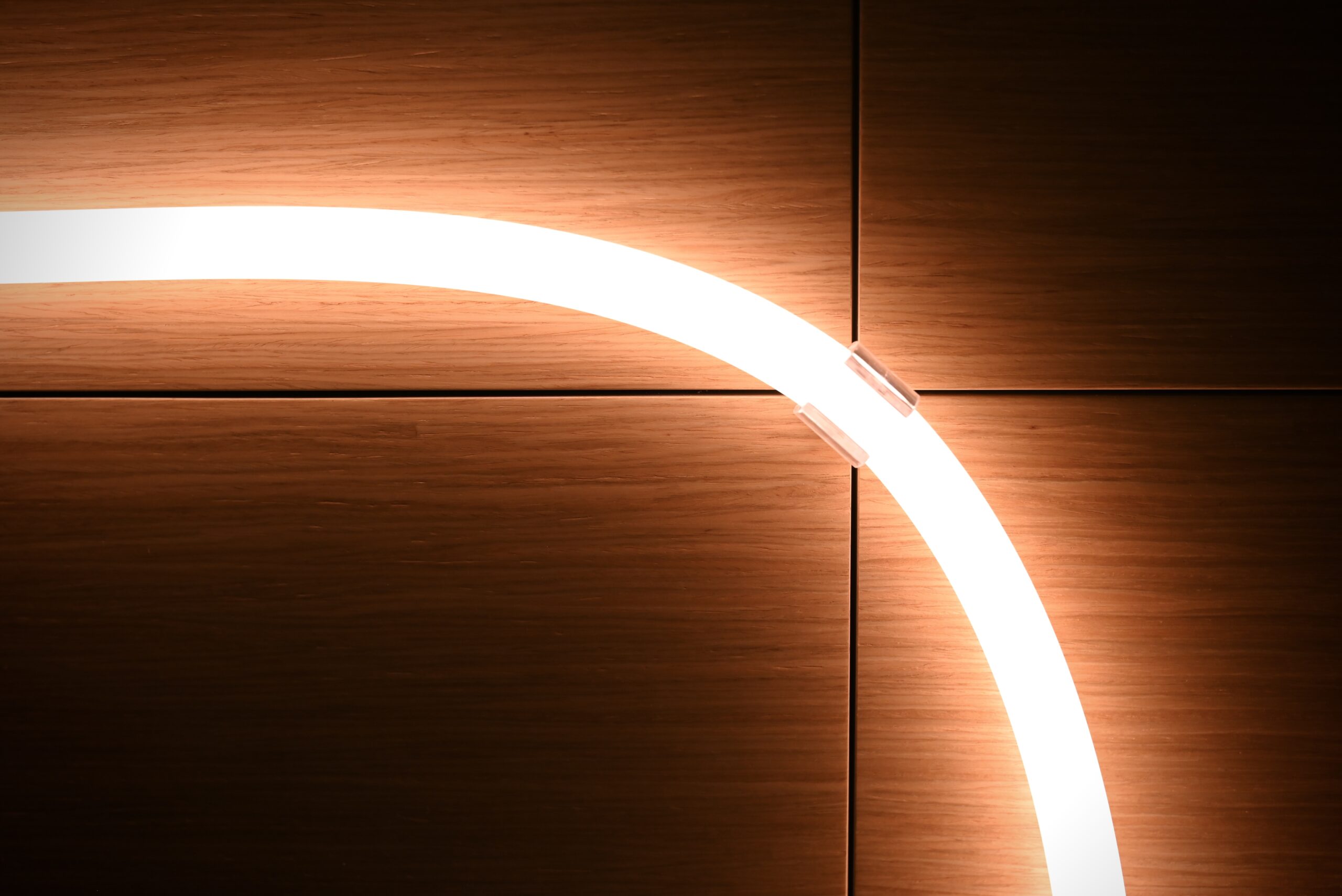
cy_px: 448
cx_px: 671
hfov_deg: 54.4
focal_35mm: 35
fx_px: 1305
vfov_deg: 37.9
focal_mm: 35
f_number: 4
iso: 800
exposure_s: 1/800
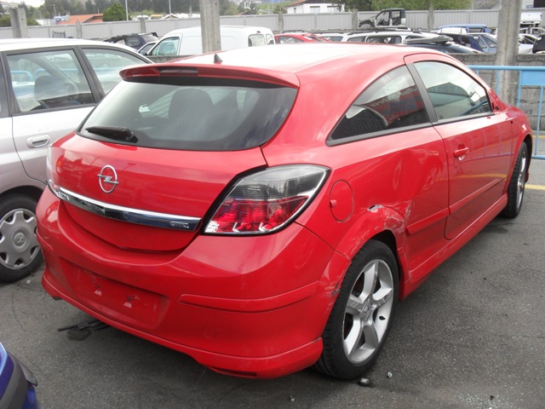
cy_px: 204
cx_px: 272
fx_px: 551
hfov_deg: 52.6
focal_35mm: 35
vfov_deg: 40.7
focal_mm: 6.3
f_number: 3.2
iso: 100
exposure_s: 1/250
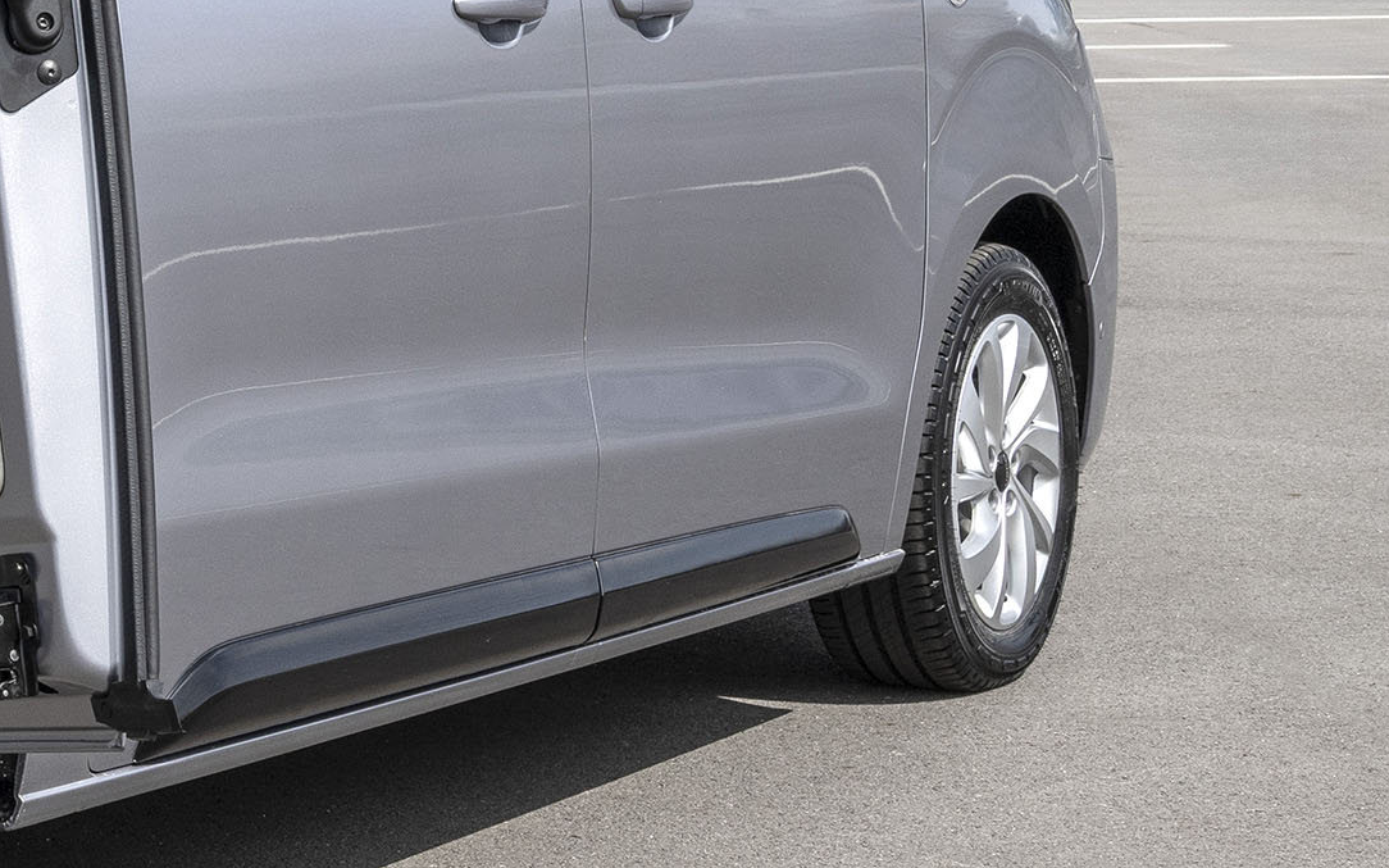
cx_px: -627
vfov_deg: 9.7
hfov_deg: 14.6
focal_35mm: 134
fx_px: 5069
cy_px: 49
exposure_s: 1/400
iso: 200
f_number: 10
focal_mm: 34.5
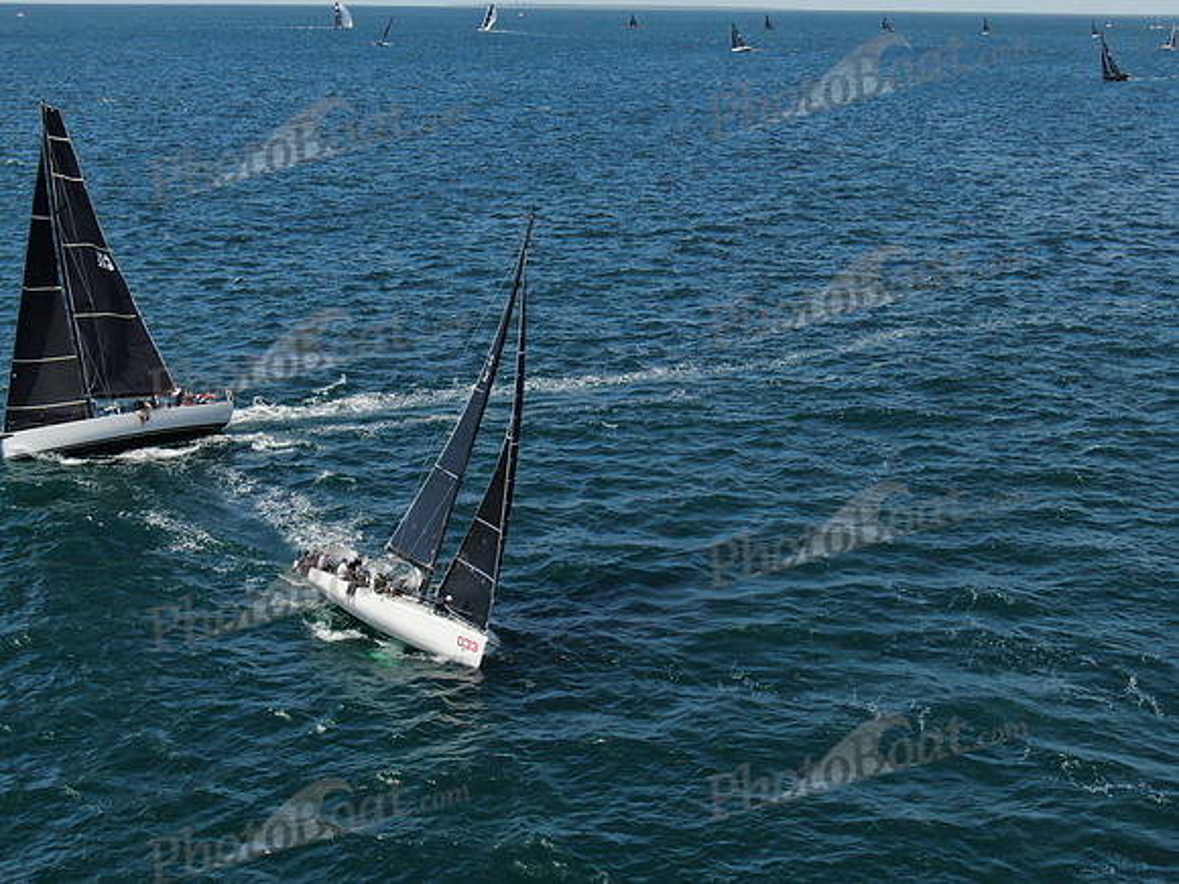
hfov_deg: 39.7
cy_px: 442
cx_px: 590
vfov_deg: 30.3
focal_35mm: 48
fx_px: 1635
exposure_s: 1/800
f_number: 3.8
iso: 100
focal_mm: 8.6
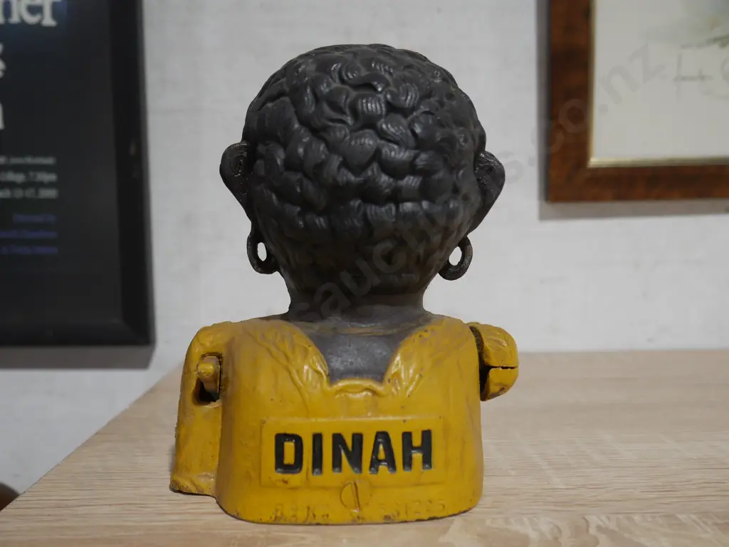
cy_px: 274
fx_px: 716
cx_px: 364
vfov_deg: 41.8
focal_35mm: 34
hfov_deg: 54.0
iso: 400
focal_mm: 17
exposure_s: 1/60
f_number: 4
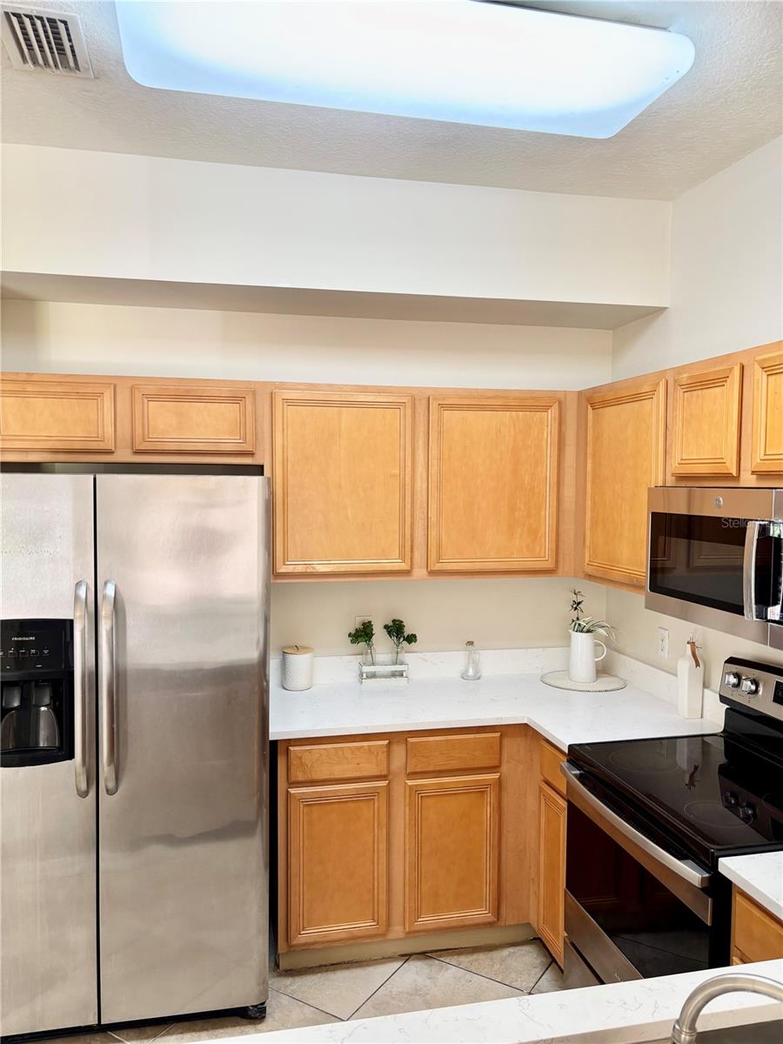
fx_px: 784
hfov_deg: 53.1
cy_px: 522
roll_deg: -1.6
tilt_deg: -1.6
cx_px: 392
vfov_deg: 67.3
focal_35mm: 26
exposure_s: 1/60
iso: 80
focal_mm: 5.96
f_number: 1.6
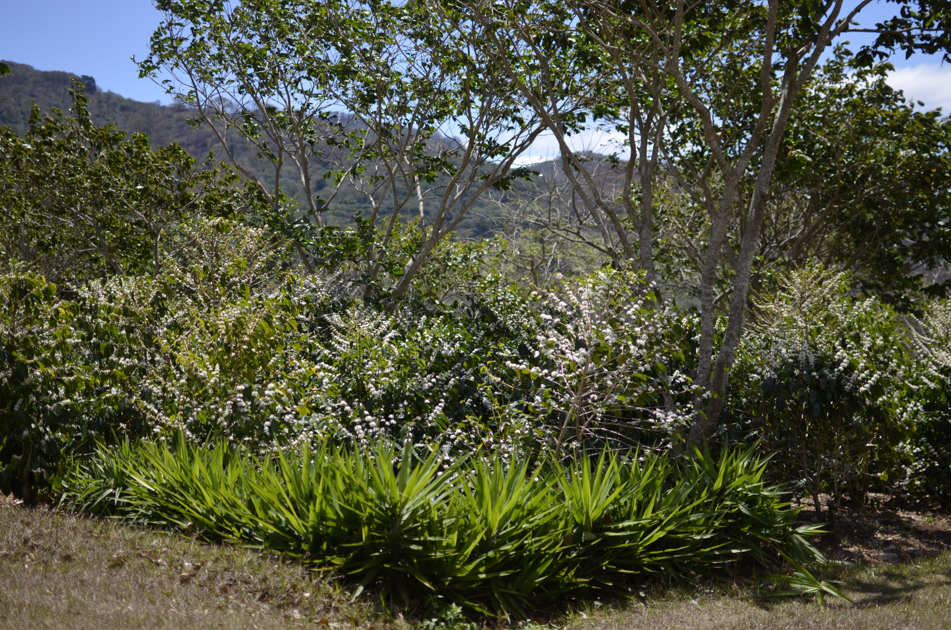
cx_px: 476
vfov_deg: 25.6
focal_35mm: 52
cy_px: 315
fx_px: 1384
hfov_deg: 37.9
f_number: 1.8
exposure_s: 1/4000
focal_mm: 35
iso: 100
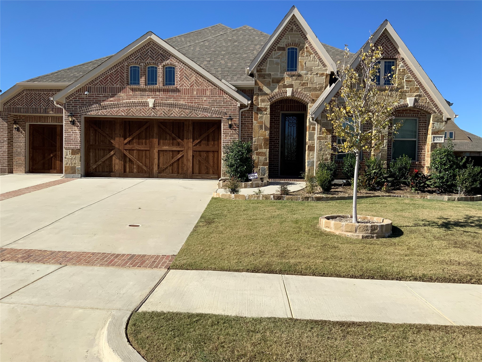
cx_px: 241
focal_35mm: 29
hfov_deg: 61.7
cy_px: 181
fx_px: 404
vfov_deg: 48.2
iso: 20
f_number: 1.8
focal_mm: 3
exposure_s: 1/2801
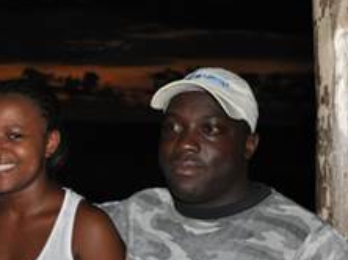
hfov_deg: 23.4
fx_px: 813
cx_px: 20
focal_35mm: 81
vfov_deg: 18.1
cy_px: 165
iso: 800
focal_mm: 26
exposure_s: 1/60
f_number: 4
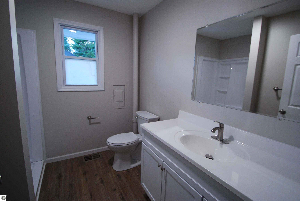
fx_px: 138
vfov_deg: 72.2
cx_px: 150
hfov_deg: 94.9
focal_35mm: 16
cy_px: 100
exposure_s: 1/30
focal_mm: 11
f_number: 3.8
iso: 280
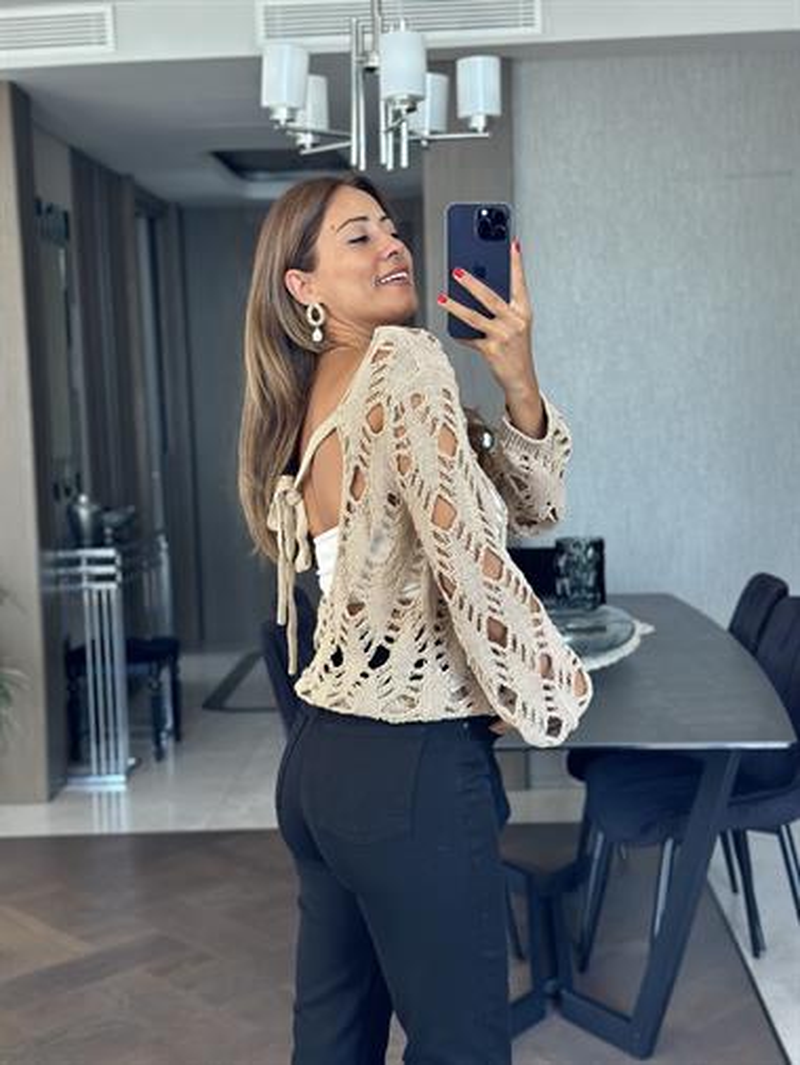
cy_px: 532
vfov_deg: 39.6
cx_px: 400
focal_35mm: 48
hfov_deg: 30.3
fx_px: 1478
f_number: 1.78
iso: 100
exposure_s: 1/121
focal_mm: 6.86
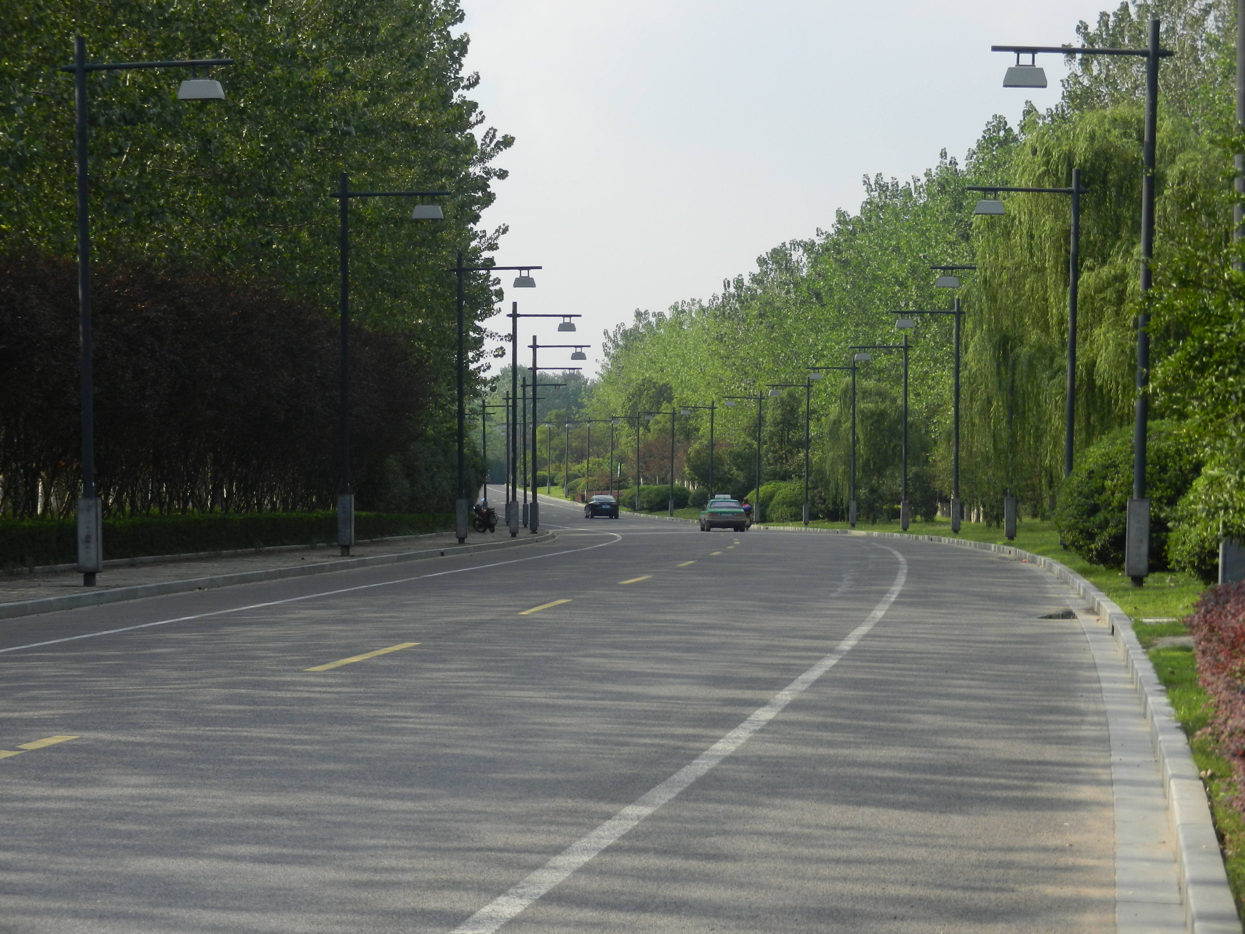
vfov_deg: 16.2
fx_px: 3273
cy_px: 467
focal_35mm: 91
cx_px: 622
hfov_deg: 21.5
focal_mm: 16.3
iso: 160
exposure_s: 1/640
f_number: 4.9
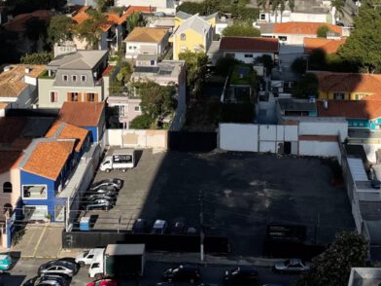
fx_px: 748
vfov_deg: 20.2
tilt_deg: -7.6
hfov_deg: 28.3
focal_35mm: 68
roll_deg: -0.6
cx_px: 265
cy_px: -59
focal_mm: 4.2
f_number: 1.6
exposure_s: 1/8403
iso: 32
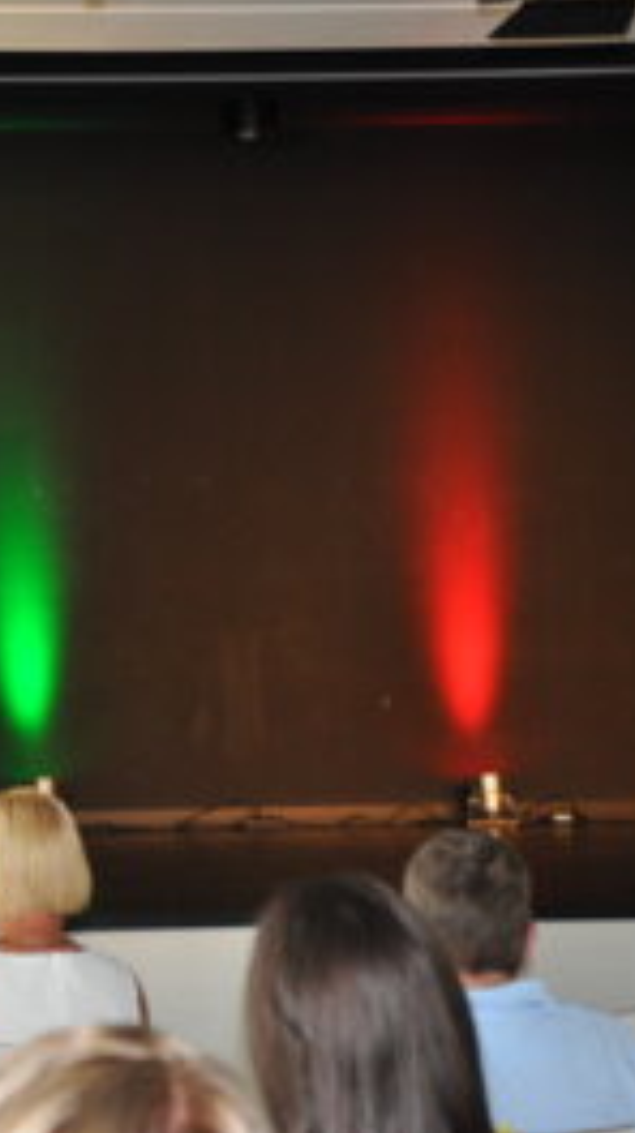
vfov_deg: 21.4
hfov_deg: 11.8
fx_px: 3001
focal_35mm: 100
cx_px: -159
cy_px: 566
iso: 800
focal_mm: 42
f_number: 4.8
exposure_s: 1/60
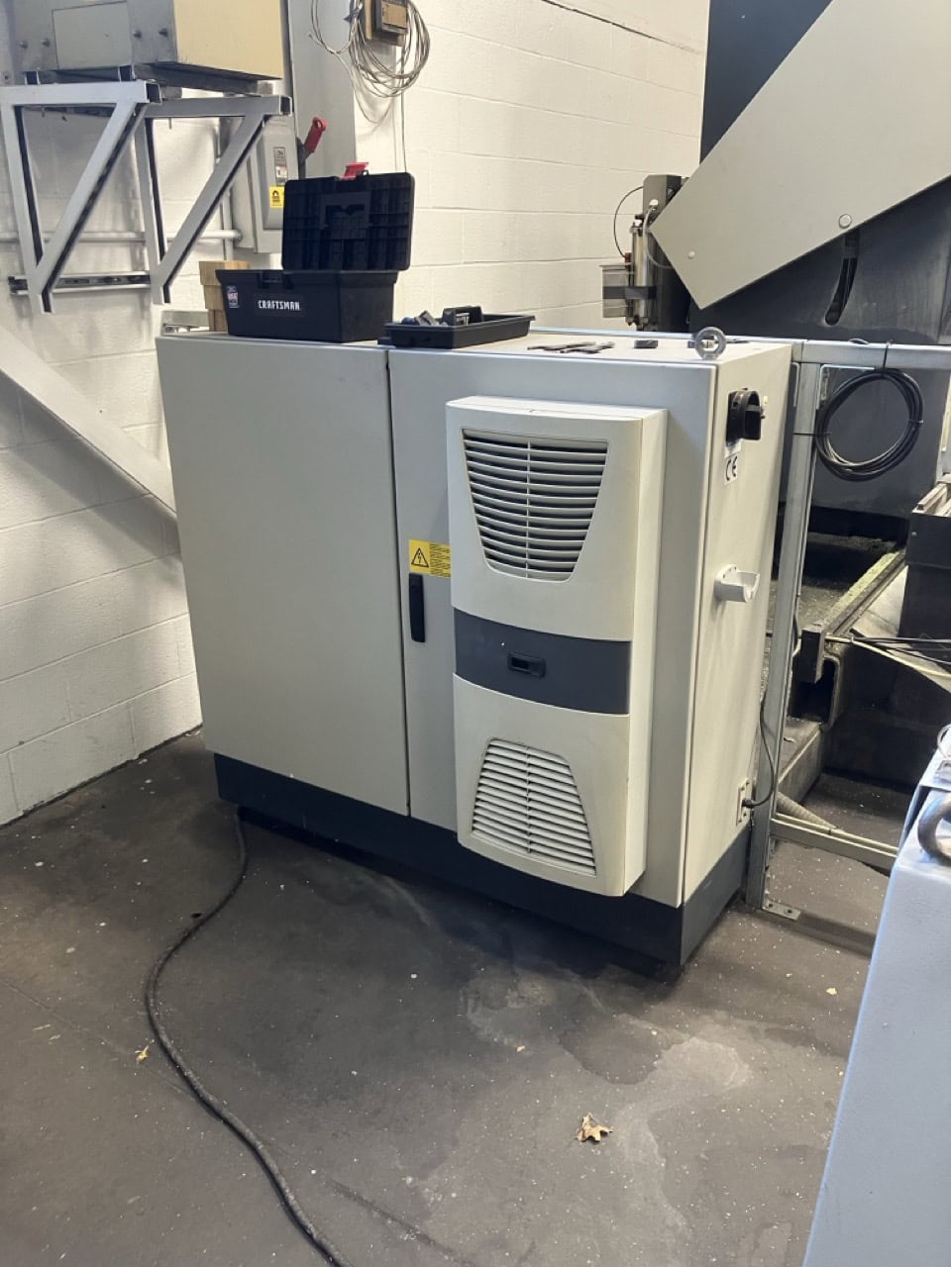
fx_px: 1026
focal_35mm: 28
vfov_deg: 63.4
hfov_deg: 49.7
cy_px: 634
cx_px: 476
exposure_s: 1/60
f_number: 1.8
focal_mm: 4
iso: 100
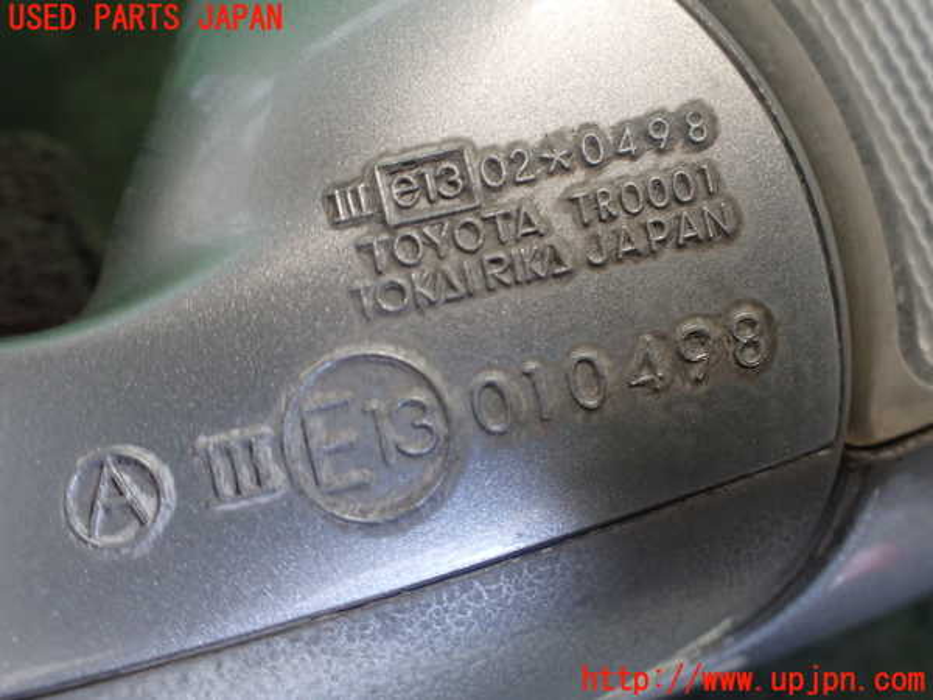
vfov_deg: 46.8
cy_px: 350
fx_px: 809
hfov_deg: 60.0
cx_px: 466
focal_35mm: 30
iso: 500
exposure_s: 1/125
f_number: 2.3
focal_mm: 5.4
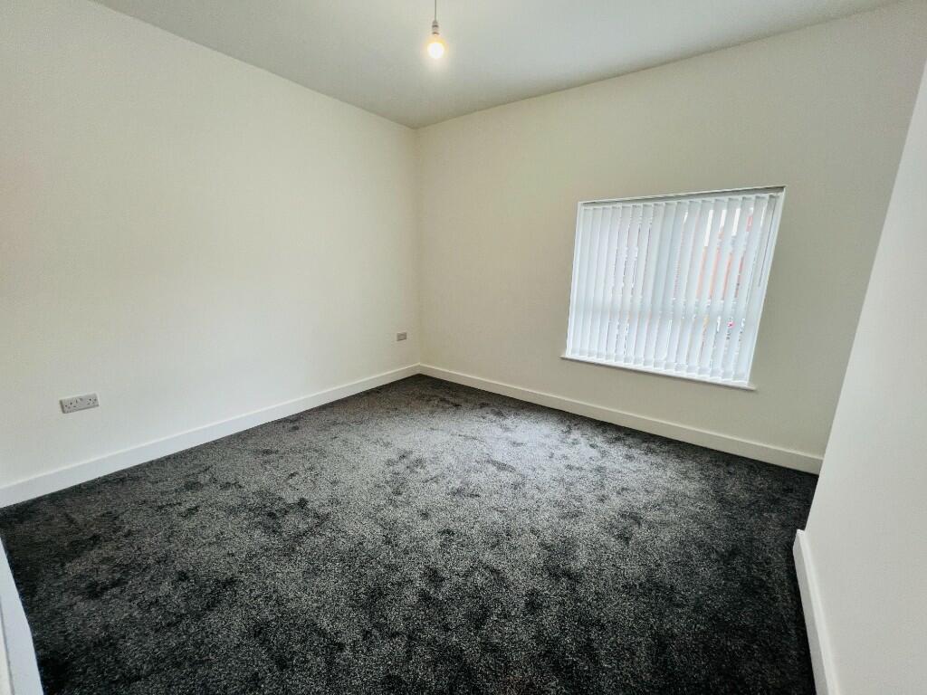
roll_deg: -0.7
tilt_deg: -14.0
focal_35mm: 13
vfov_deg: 89.9
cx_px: 464
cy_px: 348
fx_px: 348
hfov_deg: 106.2
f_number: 1.8
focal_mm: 1.57
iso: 80
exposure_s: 1/99
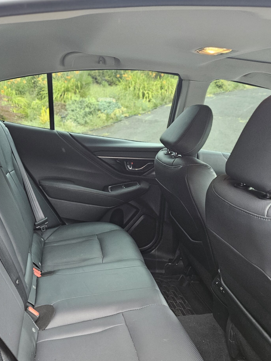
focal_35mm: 32
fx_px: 334
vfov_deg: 55.9
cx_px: 92
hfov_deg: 43.6
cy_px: 233
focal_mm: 5.4
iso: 250
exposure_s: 1/120
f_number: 1.8
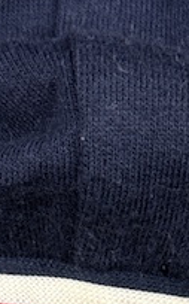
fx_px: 1322
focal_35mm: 160
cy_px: 420
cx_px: 125
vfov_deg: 12.6
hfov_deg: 8.2
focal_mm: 6.76
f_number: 1.78
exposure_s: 1/100
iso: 80
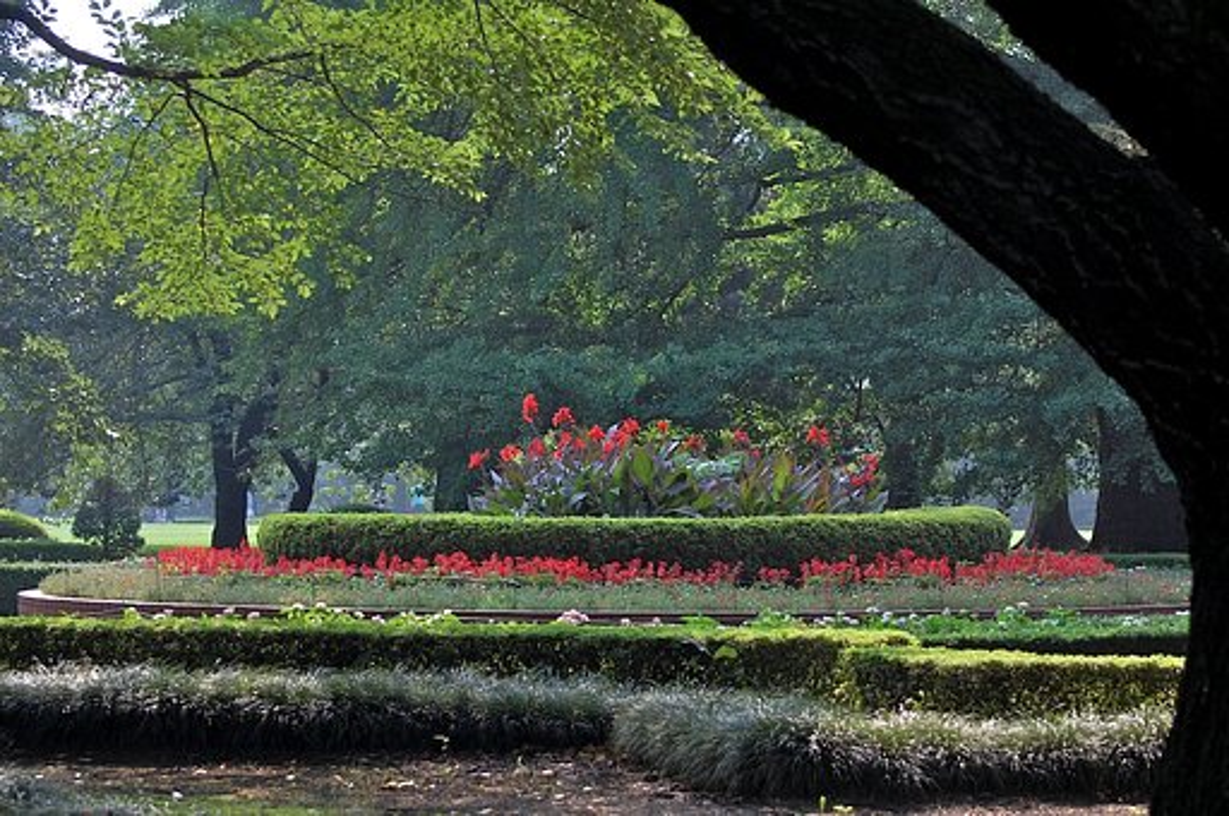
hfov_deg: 18.2
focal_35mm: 112
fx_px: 3836
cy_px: 408
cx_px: 614
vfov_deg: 12.1
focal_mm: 75
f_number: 4.8
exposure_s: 1/320
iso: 200
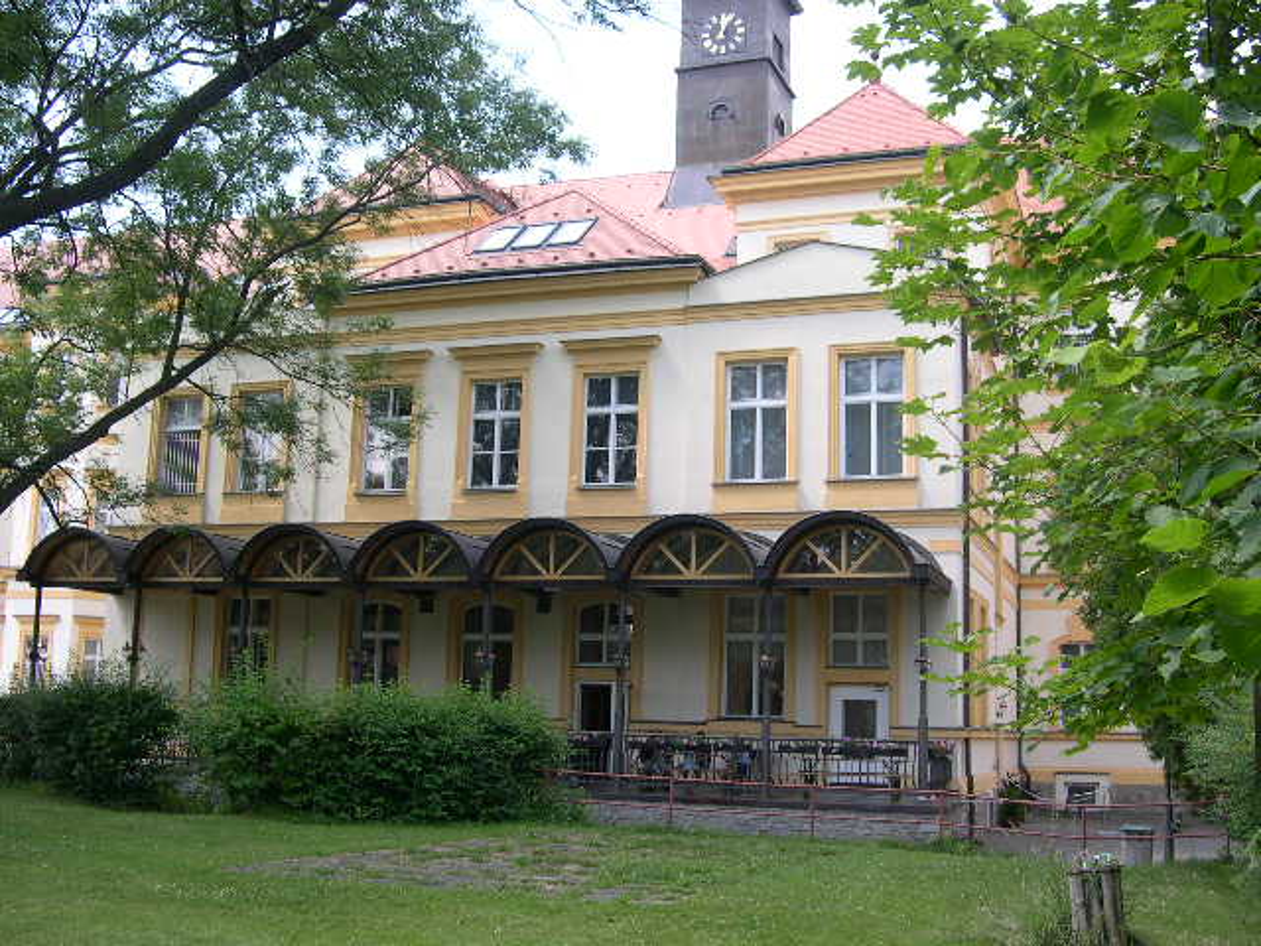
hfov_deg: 49.0
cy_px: 473
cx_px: 630
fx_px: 1384
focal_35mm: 38
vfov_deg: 37.7
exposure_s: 1/299
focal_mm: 8
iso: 100
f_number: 2.8
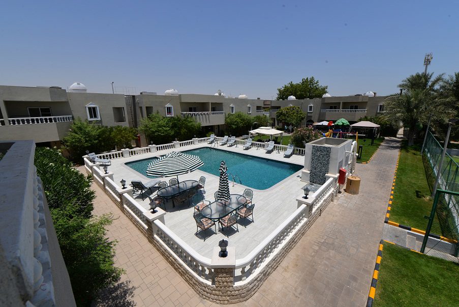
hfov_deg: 104.2
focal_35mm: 14
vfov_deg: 81.3
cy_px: 154
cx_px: 230
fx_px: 179
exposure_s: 1/400
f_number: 10
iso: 100
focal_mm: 14
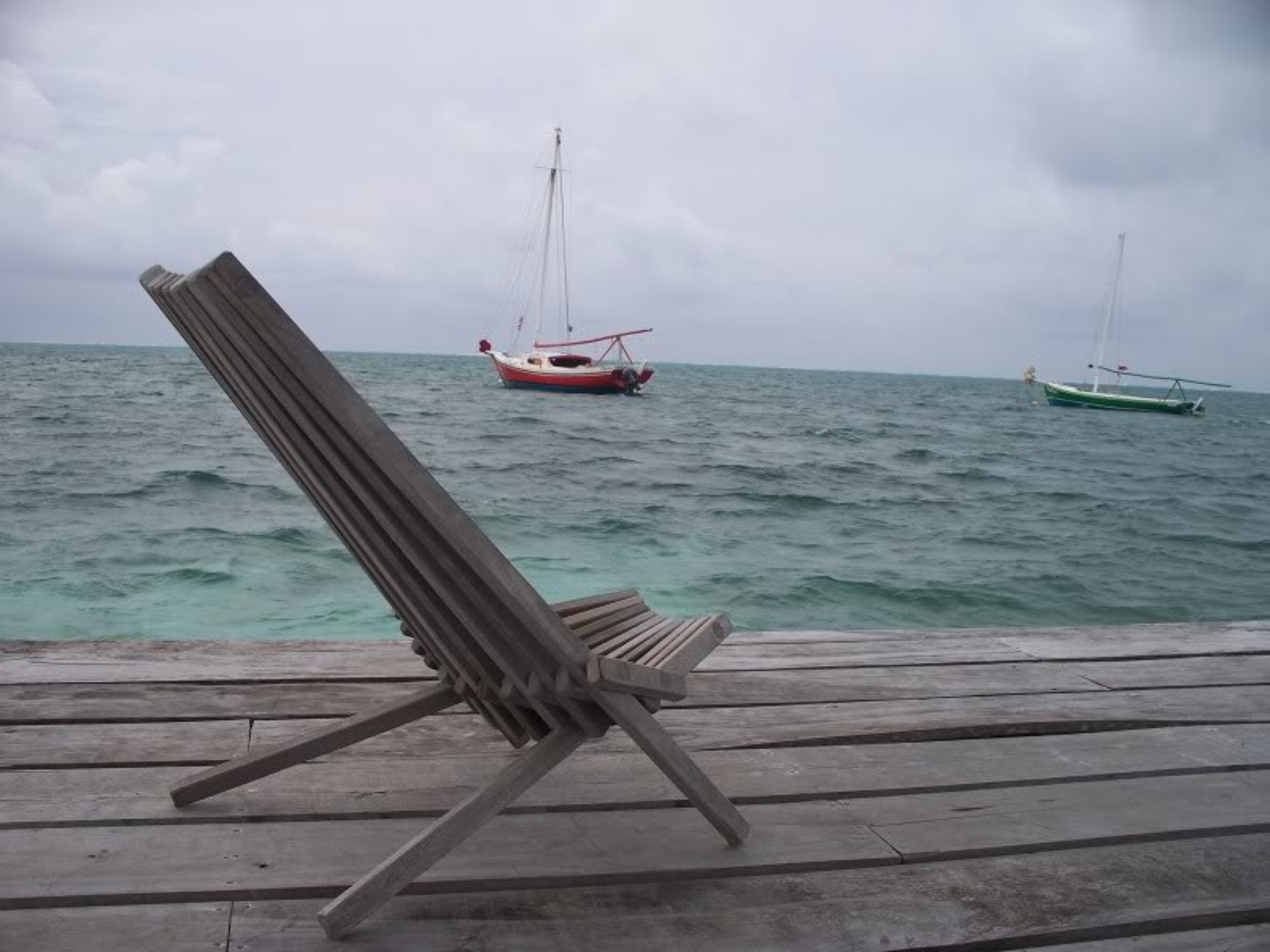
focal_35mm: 36
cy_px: 476
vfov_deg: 39.7
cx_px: 635
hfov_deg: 51.4
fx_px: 1321
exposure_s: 1/200
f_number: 2.8
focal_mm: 7.54
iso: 64
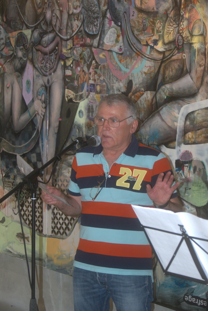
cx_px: 104
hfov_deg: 13.4
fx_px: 884
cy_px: 156
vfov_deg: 20.0
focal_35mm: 102
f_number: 3.8
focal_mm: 37.13
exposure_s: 1/60
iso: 800
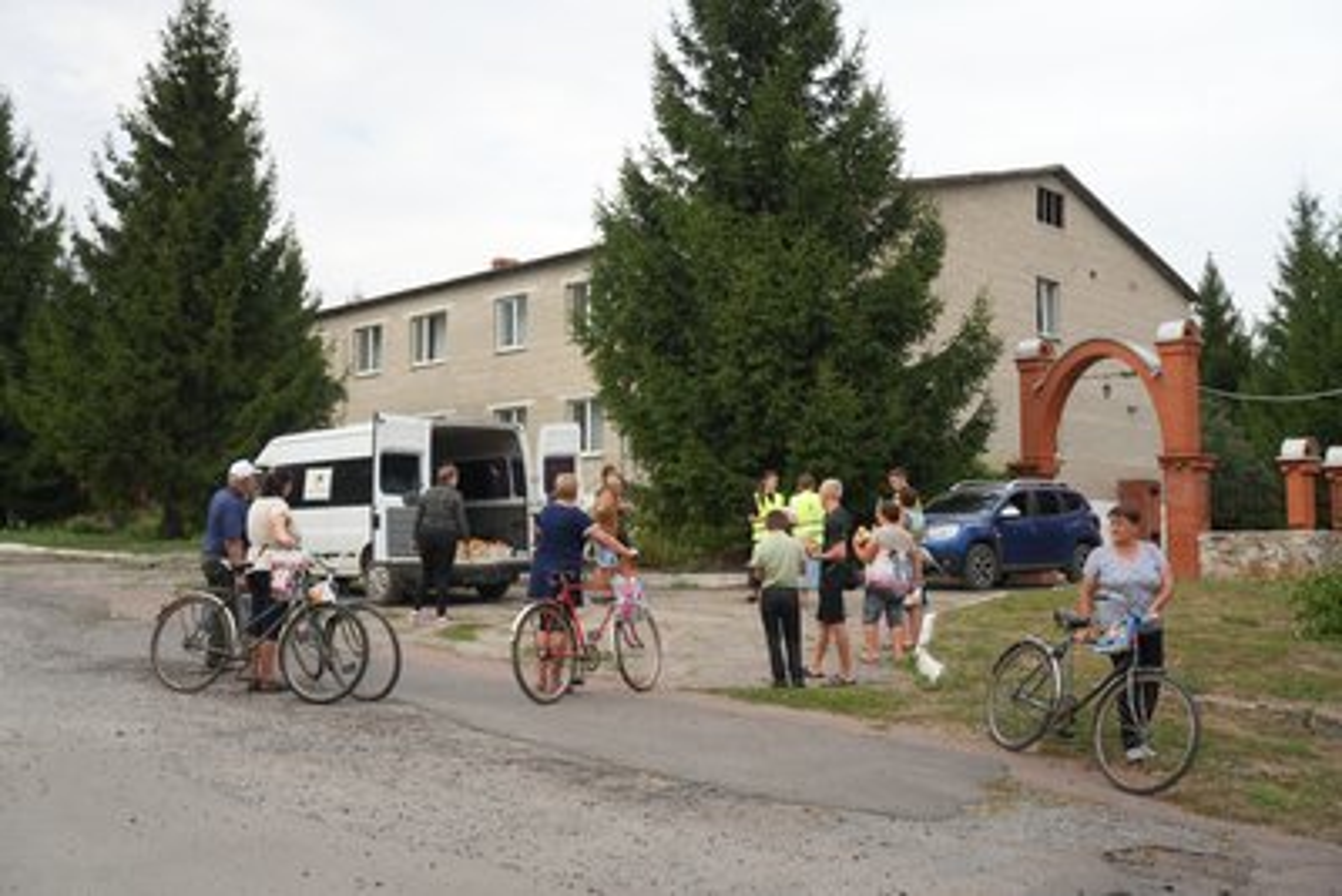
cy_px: 448
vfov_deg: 36.9
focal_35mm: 36
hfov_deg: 53.1
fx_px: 1342
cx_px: 671
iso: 400
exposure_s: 1/160
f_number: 2.8
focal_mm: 36
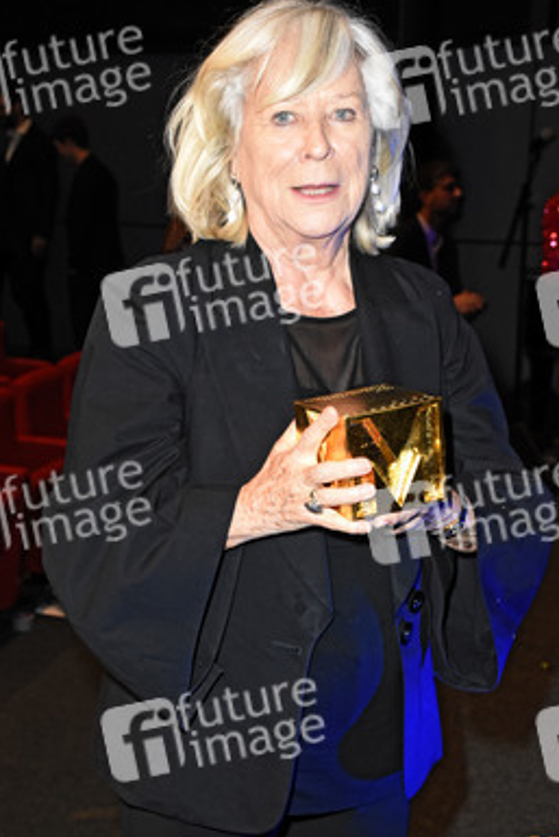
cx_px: 276
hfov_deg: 24.8
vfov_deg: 36.5
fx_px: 1269
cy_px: 404
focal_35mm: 55
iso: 3200
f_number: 6.3
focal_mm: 35
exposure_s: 1/125
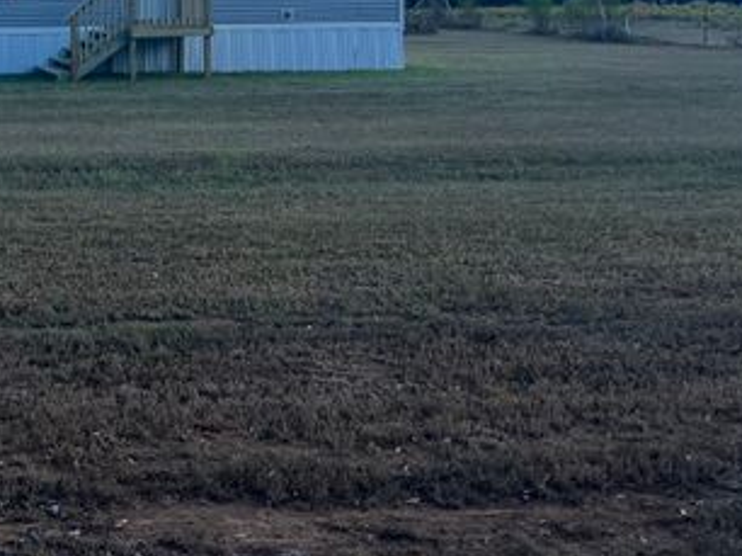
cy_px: 5
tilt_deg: -2.1
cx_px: -155
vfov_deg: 20.9
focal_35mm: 68
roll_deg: +0.0
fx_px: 1456
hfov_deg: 25.6
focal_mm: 5.1
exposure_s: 1/2755
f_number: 1.6
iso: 50
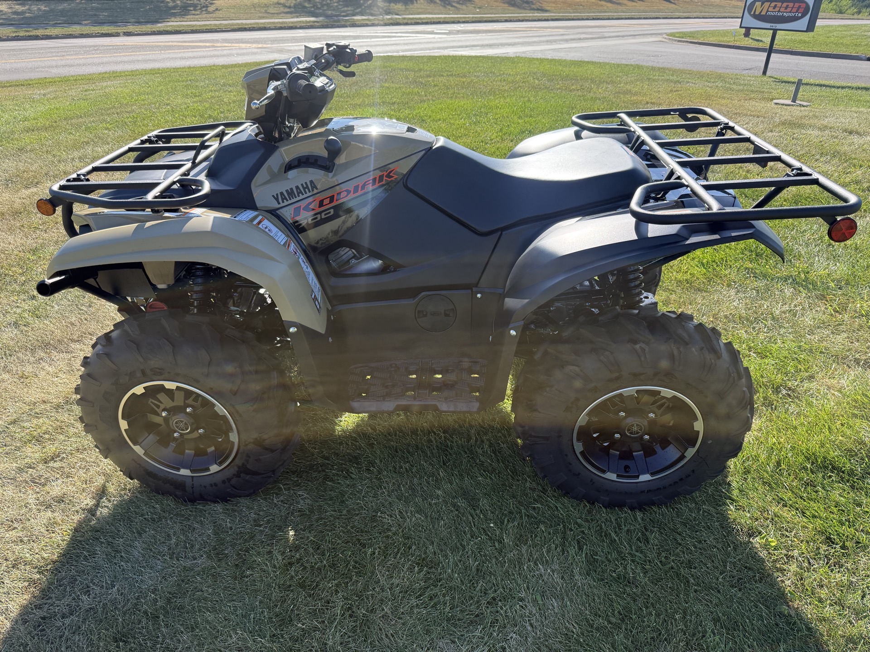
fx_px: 603
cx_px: 435
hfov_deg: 71.6
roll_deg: +0.2
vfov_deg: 56.8
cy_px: 326
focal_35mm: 24
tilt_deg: -29.1
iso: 100
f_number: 1.78
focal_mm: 6.76
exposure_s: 1/1585
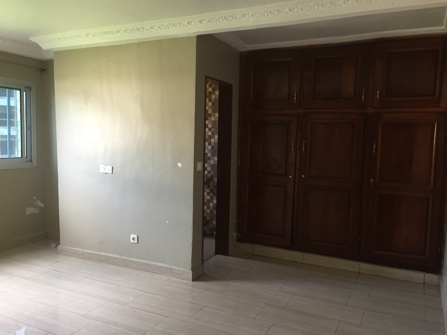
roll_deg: -1.5
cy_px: 168
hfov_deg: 61.7
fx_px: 374
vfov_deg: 48.2
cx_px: 224
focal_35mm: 29
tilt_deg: -5.3
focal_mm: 4.15
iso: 100
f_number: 2.2
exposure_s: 1/33
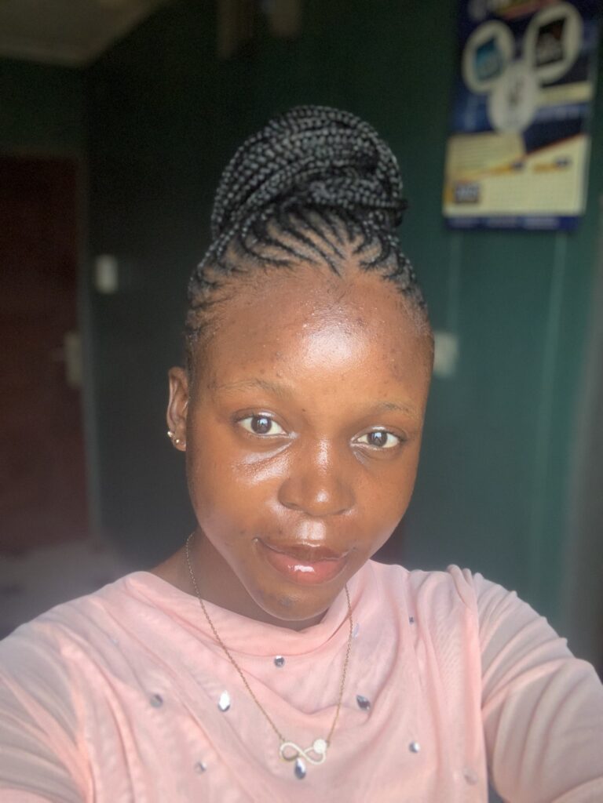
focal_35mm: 32
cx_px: 302
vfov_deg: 56.8
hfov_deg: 44.2
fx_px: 743
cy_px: 402
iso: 320
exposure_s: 1/45
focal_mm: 2.87
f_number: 2.2
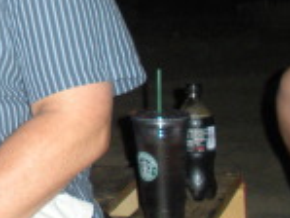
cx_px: -72
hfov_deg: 17.0
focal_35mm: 110
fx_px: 922
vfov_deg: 13.1
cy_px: -45
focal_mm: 6.3
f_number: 3.5
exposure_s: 1/60
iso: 241
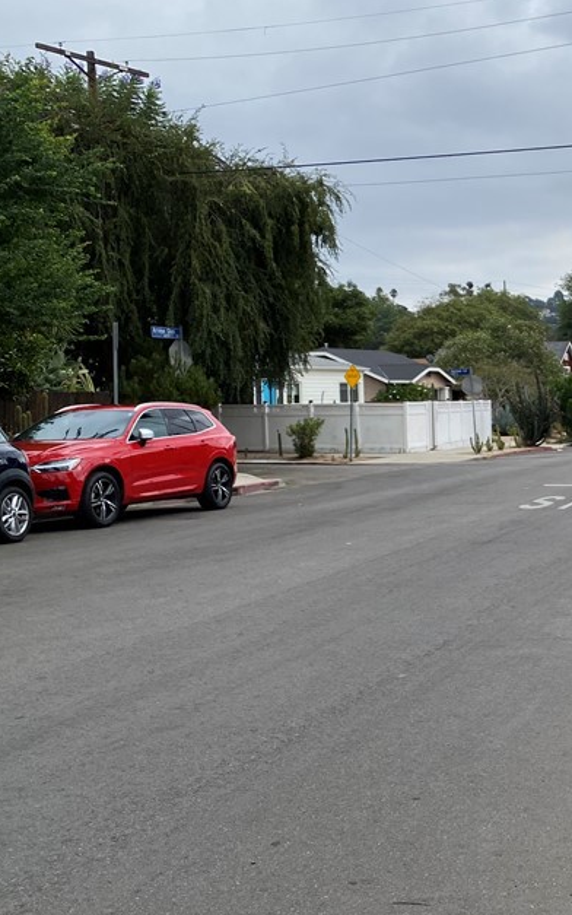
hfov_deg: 25.6
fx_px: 1122
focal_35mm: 45
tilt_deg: -1.3
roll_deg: +0.9
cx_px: 692
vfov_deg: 44.4
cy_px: 458
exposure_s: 1/1808
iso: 32
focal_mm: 4.25
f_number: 1.8
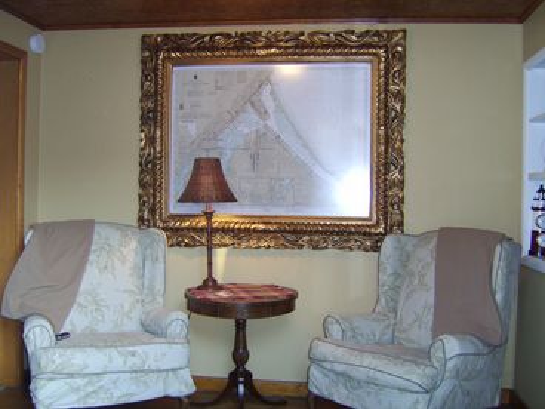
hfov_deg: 58.4
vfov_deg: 45.4
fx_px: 488
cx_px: 272
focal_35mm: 31
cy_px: 204
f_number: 2.7
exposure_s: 1/30
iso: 141
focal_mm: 8.13
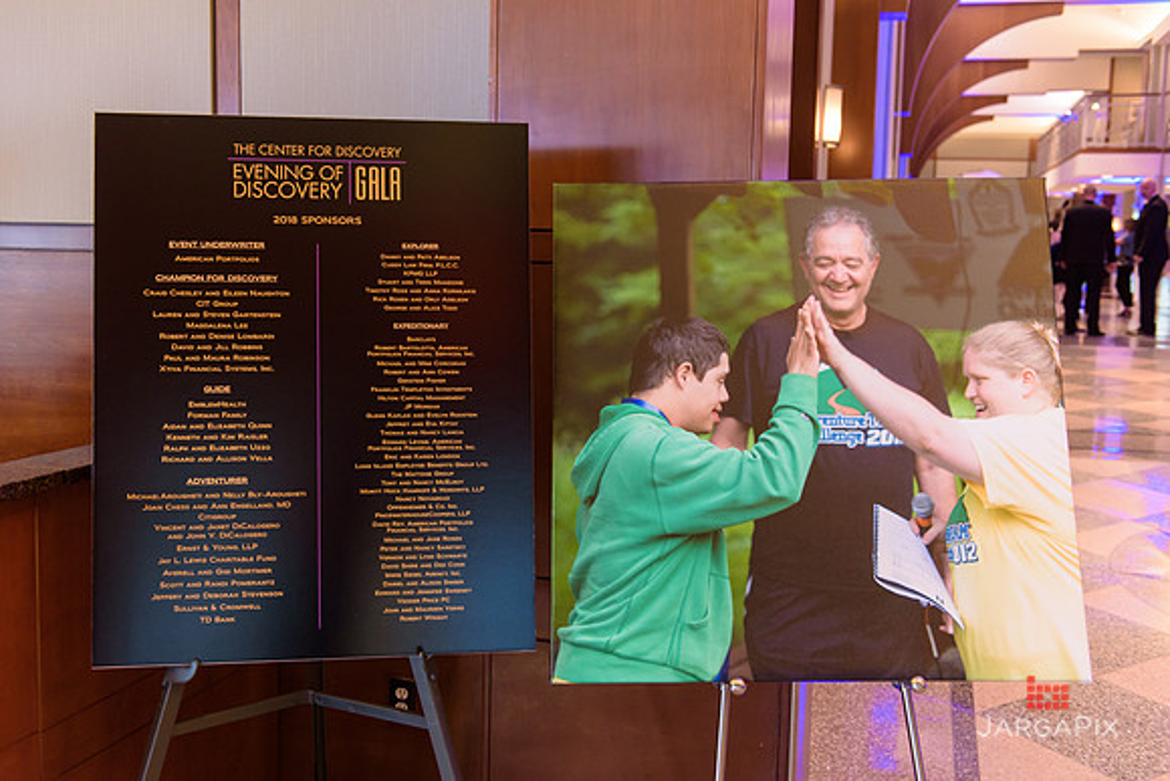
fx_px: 1235
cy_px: 390
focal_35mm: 38
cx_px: 585
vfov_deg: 35.1
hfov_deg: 50.7
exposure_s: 1/50
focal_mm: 38
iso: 1600
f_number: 3.2
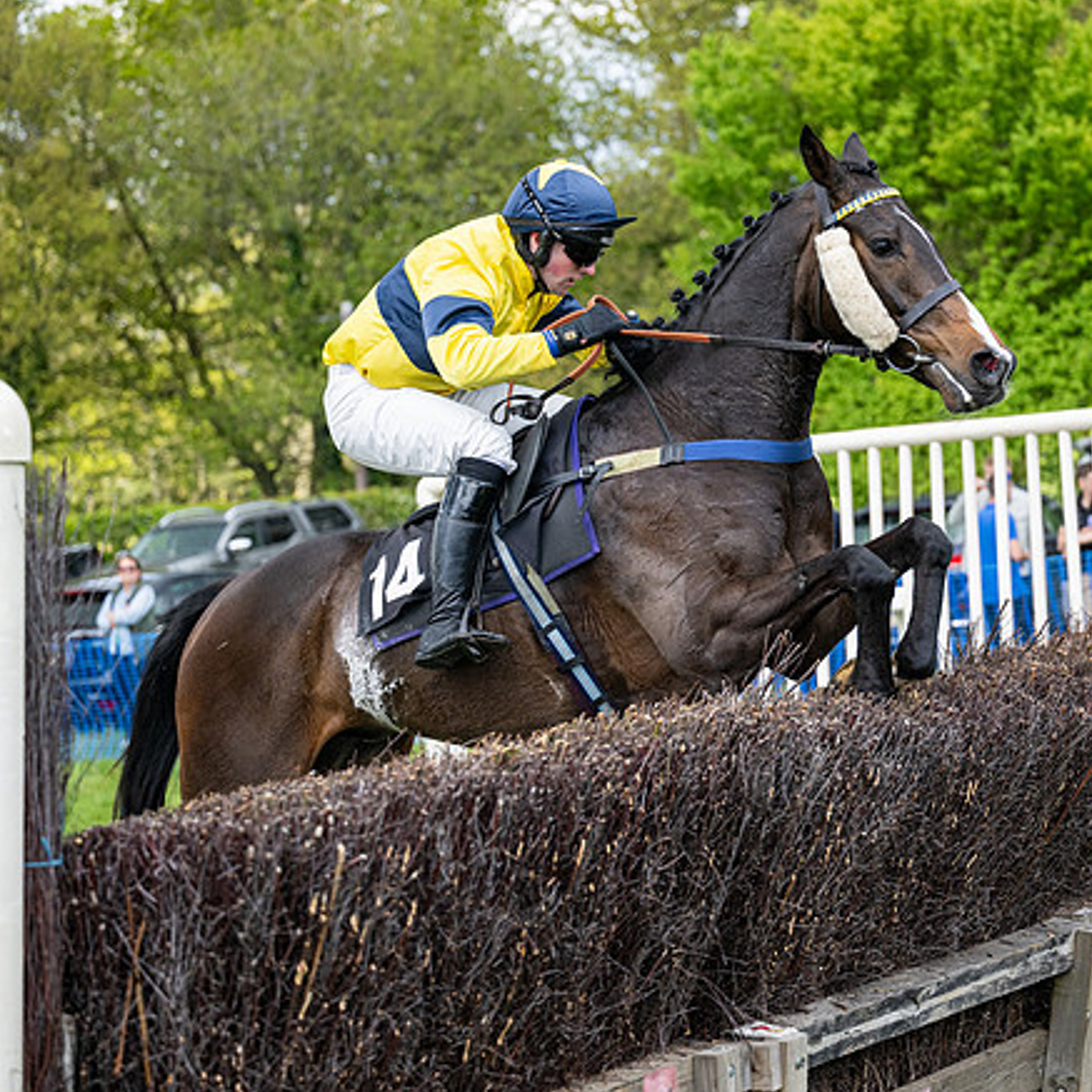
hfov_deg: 18.9
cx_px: 601
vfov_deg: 18.9
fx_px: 3284
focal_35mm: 92
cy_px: 545
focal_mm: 70
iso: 400
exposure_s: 1/2500
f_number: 2.8
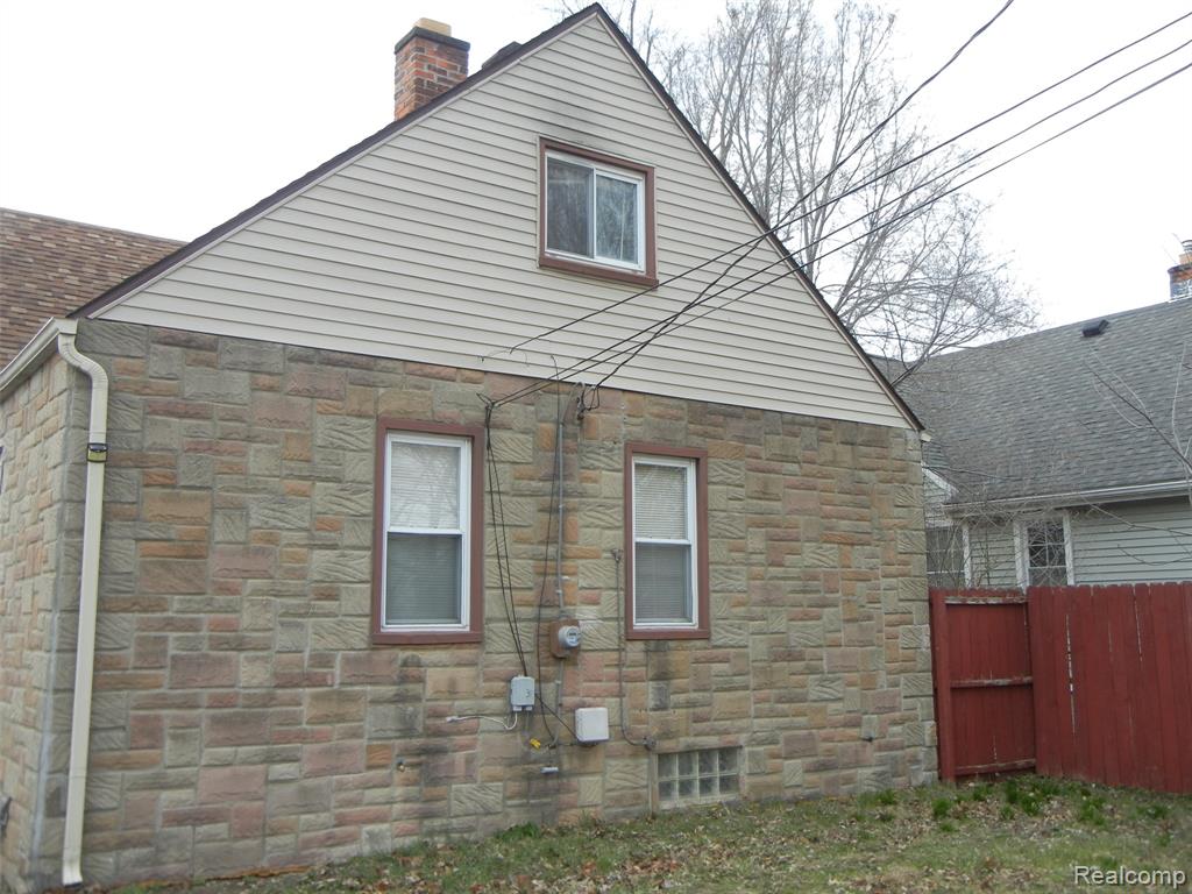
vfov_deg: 41.8
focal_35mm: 34
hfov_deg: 54.0
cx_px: 596
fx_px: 1171
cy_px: 447
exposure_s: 1/416
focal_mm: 6.2
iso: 160
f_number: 3.6
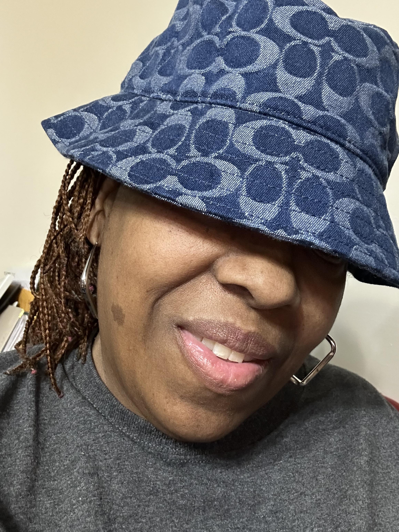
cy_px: 266
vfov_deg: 60.0
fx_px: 461
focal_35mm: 30
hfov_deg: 46.8
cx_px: 200
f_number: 1.9
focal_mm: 2.69
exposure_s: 1/30
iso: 400
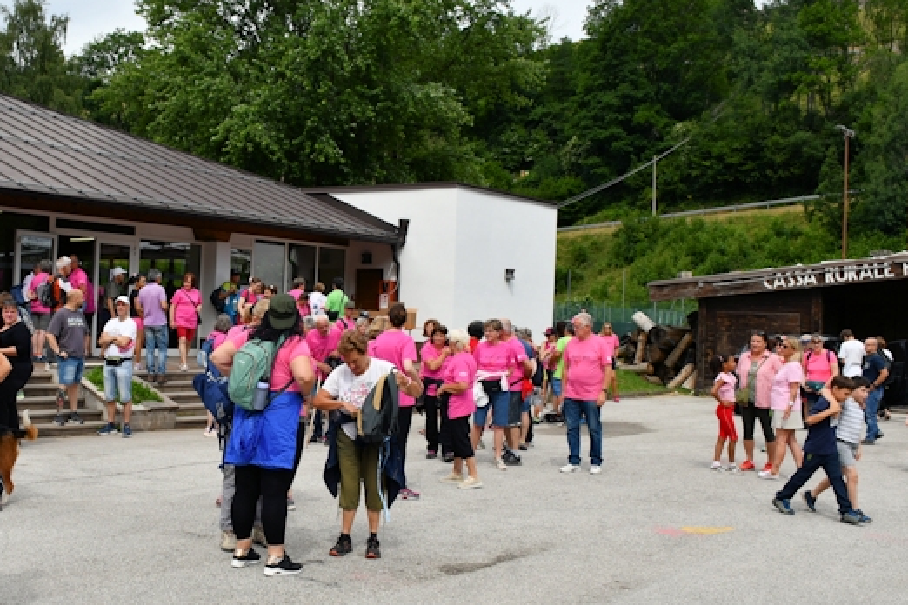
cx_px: 299
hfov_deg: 42.2
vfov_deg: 29.2
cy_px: 298
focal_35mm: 46
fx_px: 1160
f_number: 9
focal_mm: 20
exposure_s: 1/320
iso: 100
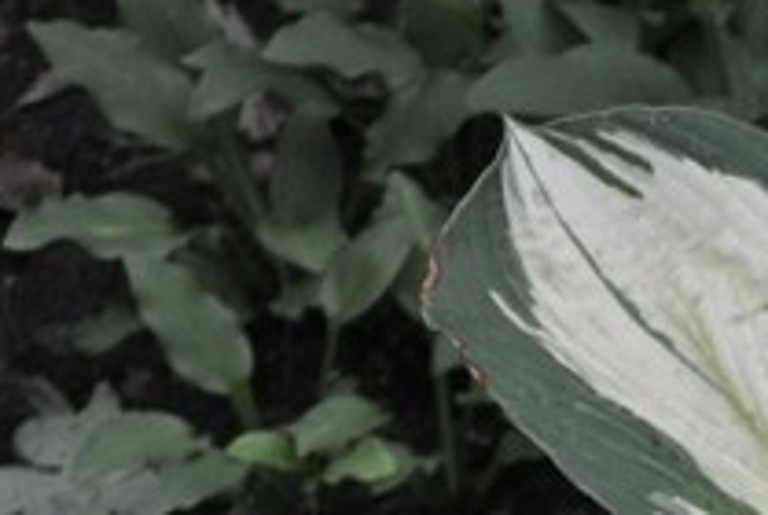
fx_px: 7584
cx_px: 1356
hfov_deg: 5.7
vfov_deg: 3.9
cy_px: 964
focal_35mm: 355
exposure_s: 1/125
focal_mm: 62
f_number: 5.3
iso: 800
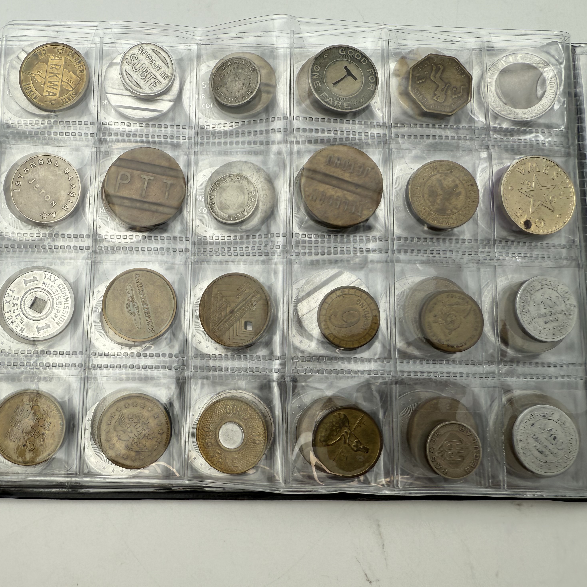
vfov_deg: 55.6
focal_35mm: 29
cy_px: 286
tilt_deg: -80.7
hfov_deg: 55.5
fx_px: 556
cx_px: 256
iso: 40
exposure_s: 1/261
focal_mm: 2.22
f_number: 2.2
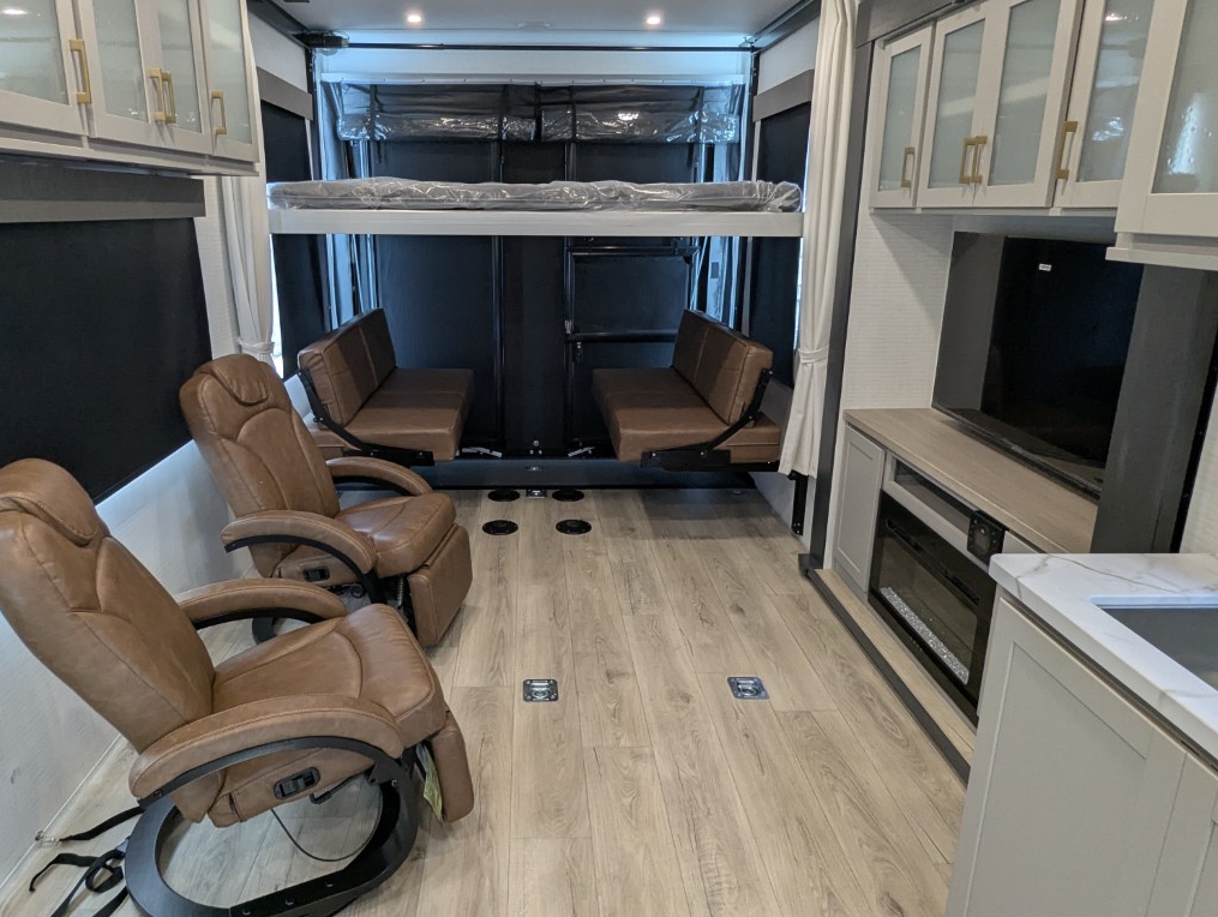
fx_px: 775
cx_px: 547
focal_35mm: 22
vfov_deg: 61.1
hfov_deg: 76.1
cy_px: 420
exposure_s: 1/39.9
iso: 108
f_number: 2.2
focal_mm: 2.35
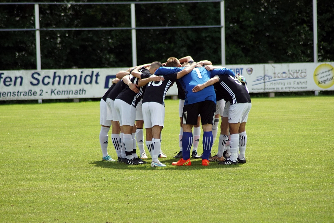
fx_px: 2783
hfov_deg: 6.9
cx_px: 167
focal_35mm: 300
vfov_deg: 4.6
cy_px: 112
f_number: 4.5
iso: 500
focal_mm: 200
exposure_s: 1/2000
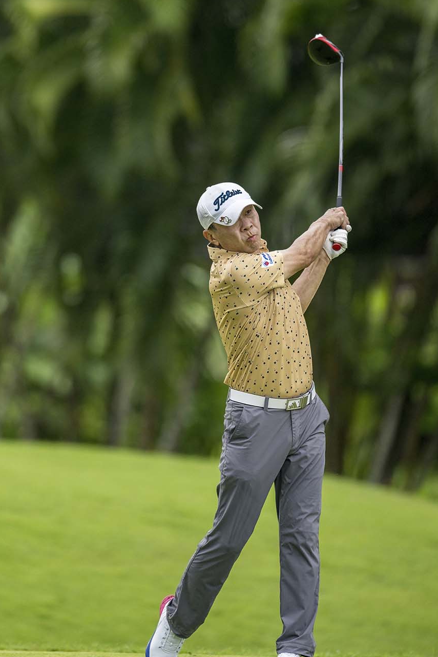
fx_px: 8196
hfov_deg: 3.1
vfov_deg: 4.6
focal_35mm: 449
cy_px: 346
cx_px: 219
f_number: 3.5
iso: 900
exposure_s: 1/4000
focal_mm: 400
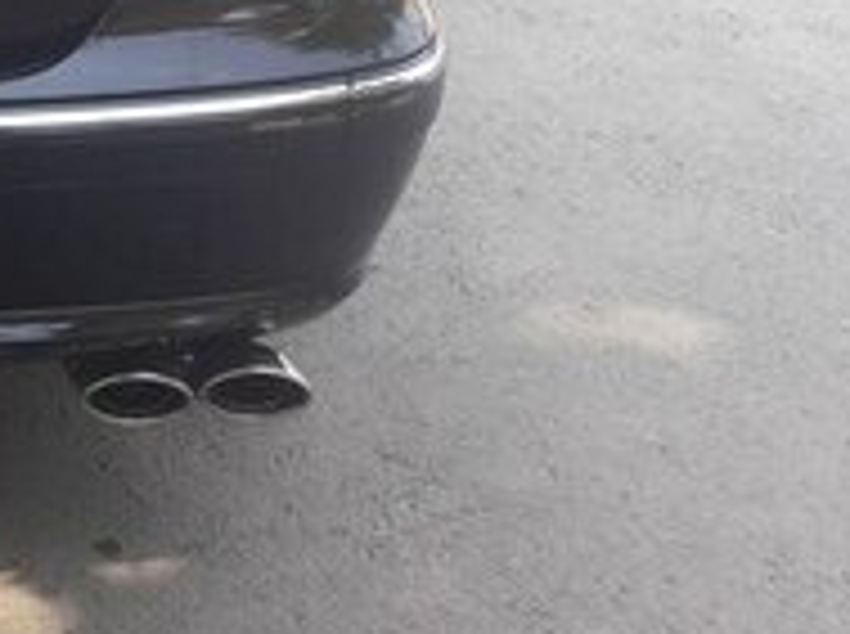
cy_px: -241
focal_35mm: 98
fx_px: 2402
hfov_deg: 17.8
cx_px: -445
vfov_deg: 14.3
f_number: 1.9
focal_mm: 3.7
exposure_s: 1/258
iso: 40
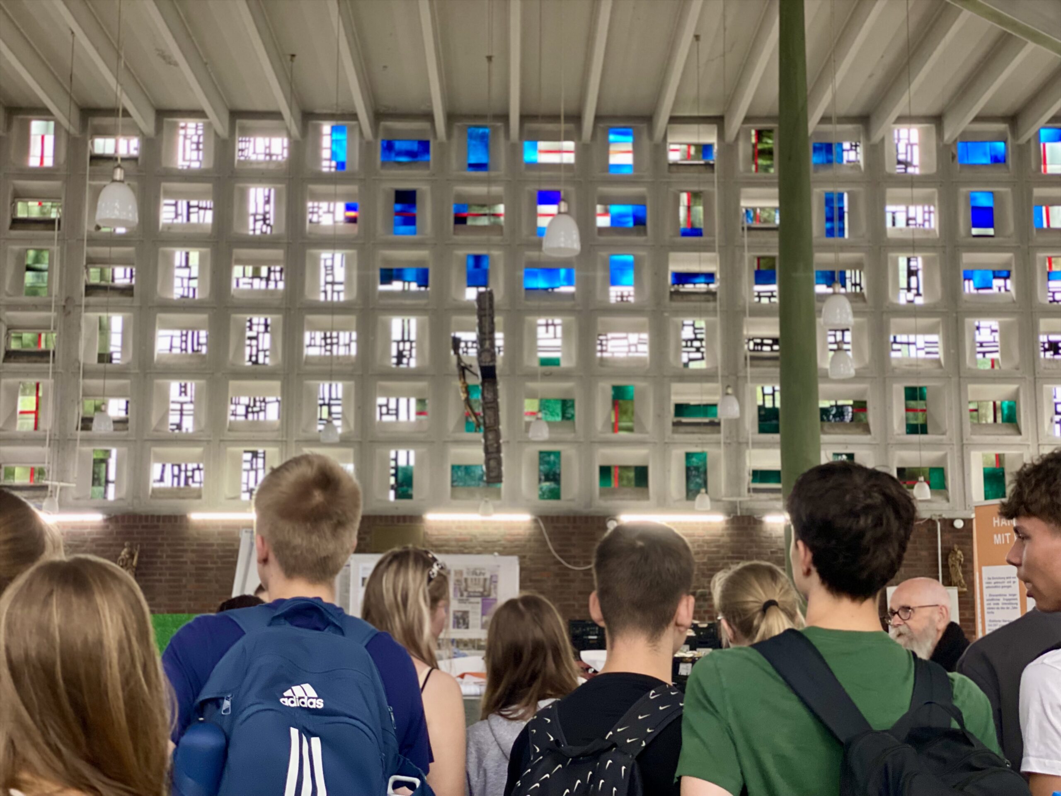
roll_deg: -0.9
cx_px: 530
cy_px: 398
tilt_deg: +8.1
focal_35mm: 52
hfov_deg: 36.8
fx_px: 1594
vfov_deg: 28.0
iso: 160
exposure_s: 1/50
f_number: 2
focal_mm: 6
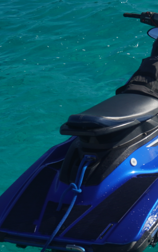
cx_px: 158
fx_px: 744
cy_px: 107
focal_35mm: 108
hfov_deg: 12.0
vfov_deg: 19.3
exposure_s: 1/500
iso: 100
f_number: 7.1
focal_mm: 30
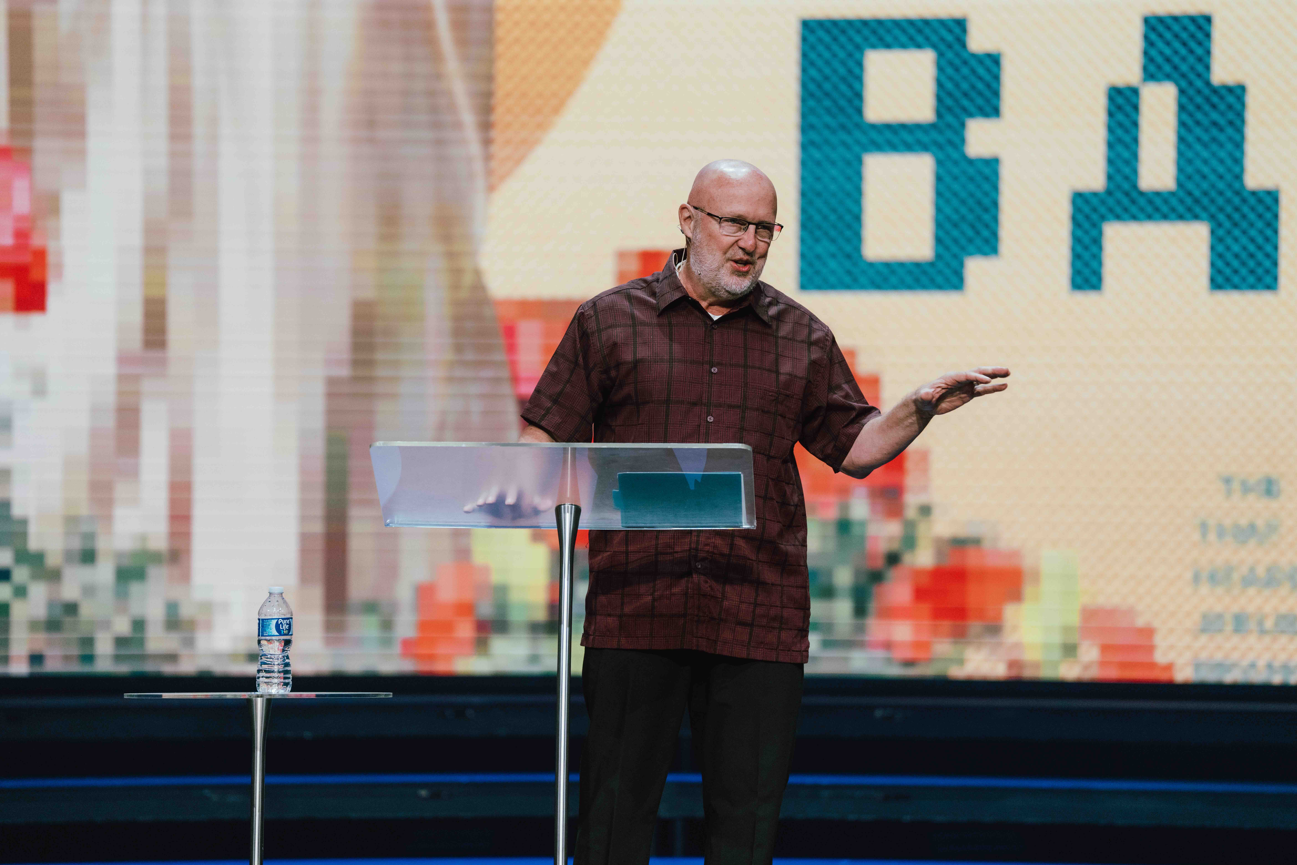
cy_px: 432
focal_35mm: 200
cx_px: 648
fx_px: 7205
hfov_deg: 10.3
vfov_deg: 6.9
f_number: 2.8
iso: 1600
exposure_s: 1/400
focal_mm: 200
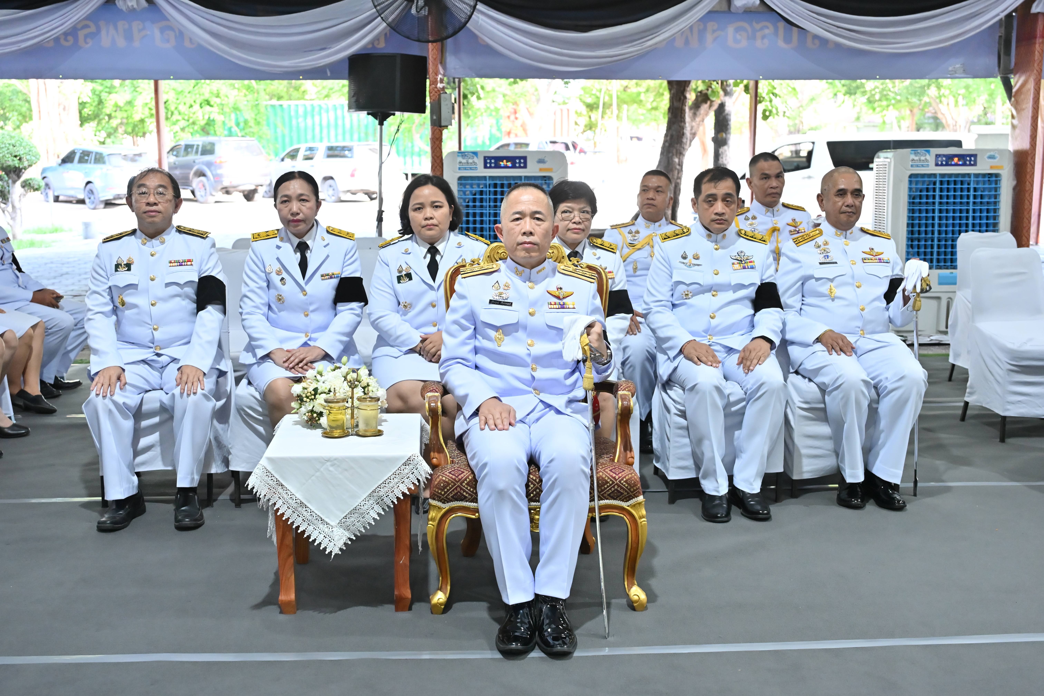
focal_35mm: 39
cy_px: 348
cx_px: 522
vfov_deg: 34.2
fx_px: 1131
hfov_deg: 49.6
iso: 3200
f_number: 4
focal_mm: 39
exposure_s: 1/250
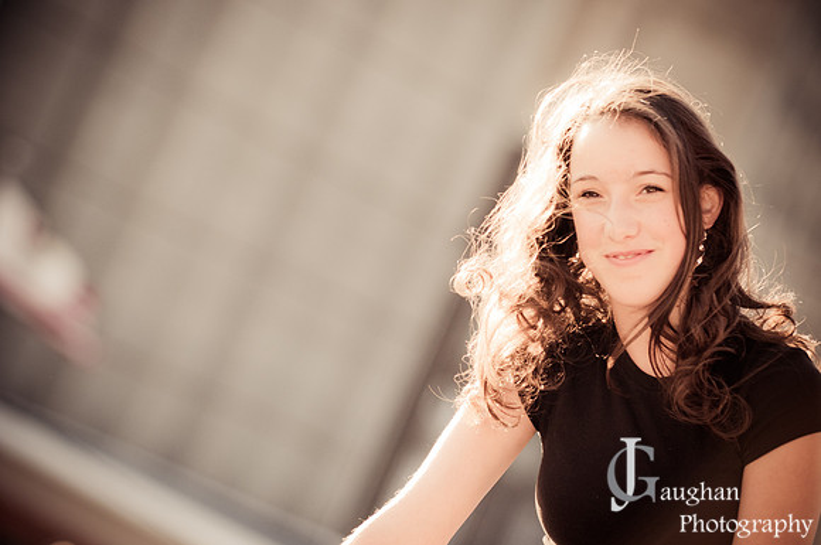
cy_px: 272
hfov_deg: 10.2
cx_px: 410
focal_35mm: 202
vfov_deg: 6.8
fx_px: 4612
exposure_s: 1/1250
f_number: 3.2
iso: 500
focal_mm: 135
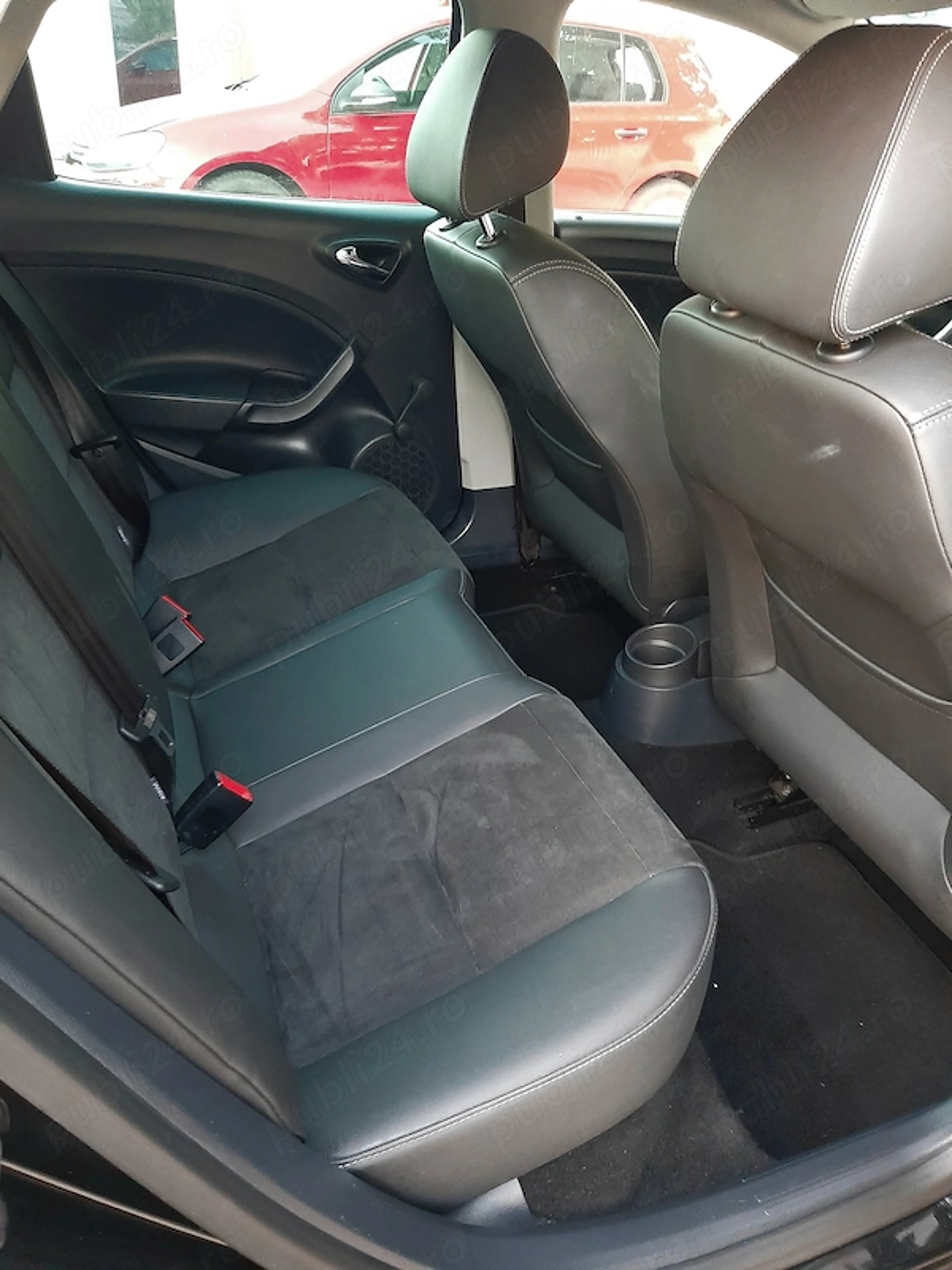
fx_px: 953
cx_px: 476
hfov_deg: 53.1
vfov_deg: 67.3
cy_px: 635
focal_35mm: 26
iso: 320
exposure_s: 1/25
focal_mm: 3.93
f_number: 1.7
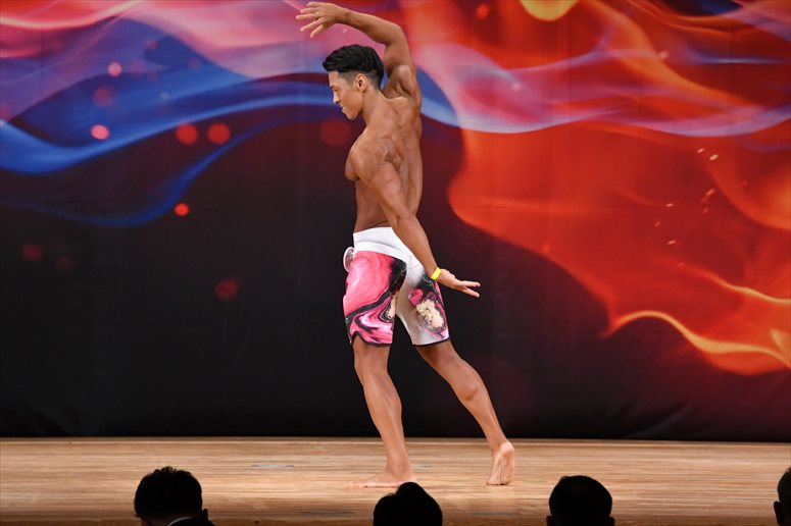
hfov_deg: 9.2
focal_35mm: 225
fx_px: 4941
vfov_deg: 6.1
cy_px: 263
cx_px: 396
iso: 3200
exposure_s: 1/400
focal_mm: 150
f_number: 5.6
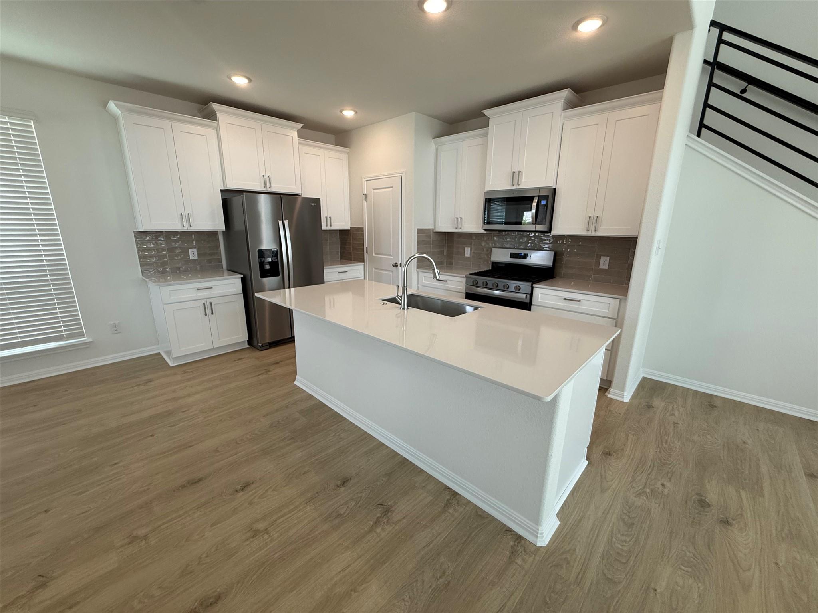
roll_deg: -0.7
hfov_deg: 102.1
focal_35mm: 14
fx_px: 331
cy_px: 306
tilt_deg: -14.1
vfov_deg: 85.7
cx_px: 409
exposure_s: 1/120
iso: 100
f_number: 2.2
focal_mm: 2.22
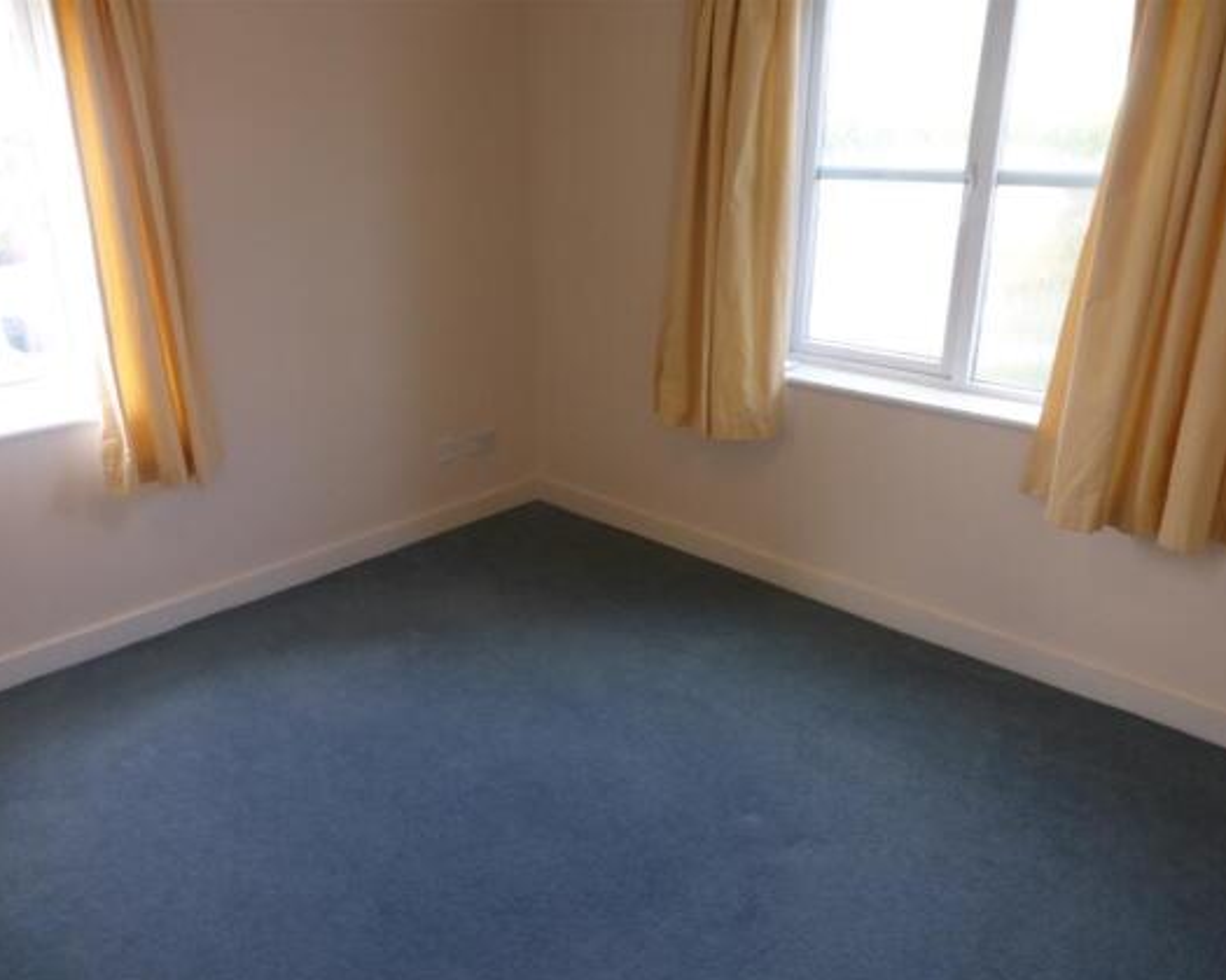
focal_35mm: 26
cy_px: 508
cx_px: 559
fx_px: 943
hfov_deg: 65.9
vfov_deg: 54.9
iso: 160
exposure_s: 1/60
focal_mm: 4.3
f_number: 3.3
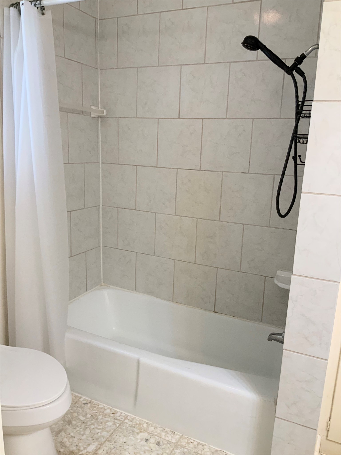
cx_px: 170
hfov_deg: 48.2
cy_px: 228
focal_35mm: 29
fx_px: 381
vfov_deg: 61.7
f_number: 1.8
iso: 100
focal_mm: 3
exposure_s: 1/60
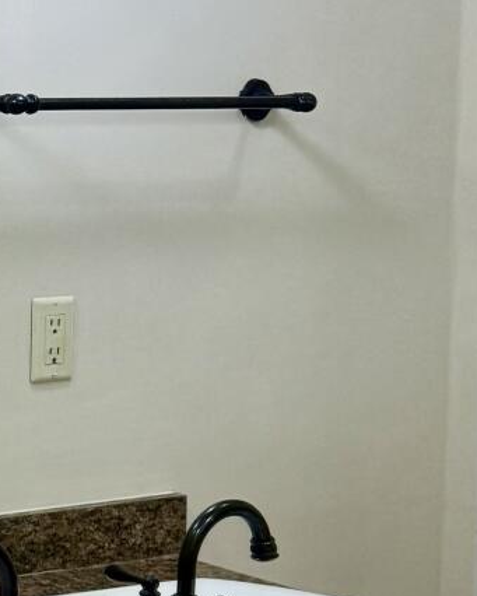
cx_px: -483
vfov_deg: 17.5
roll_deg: -1.2
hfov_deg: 12.3
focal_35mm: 110
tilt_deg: -4.6
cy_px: 278
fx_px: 1940
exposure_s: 1/139
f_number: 1.78
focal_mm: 6.76
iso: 125
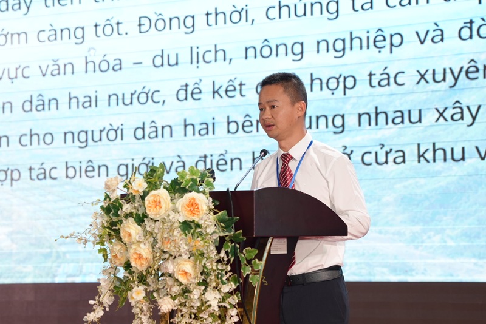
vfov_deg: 11.5
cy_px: 162
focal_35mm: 119
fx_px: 1607
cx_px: 243
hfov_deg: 17.2
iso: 400
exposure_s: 1/160
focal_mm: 79.9
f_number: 4
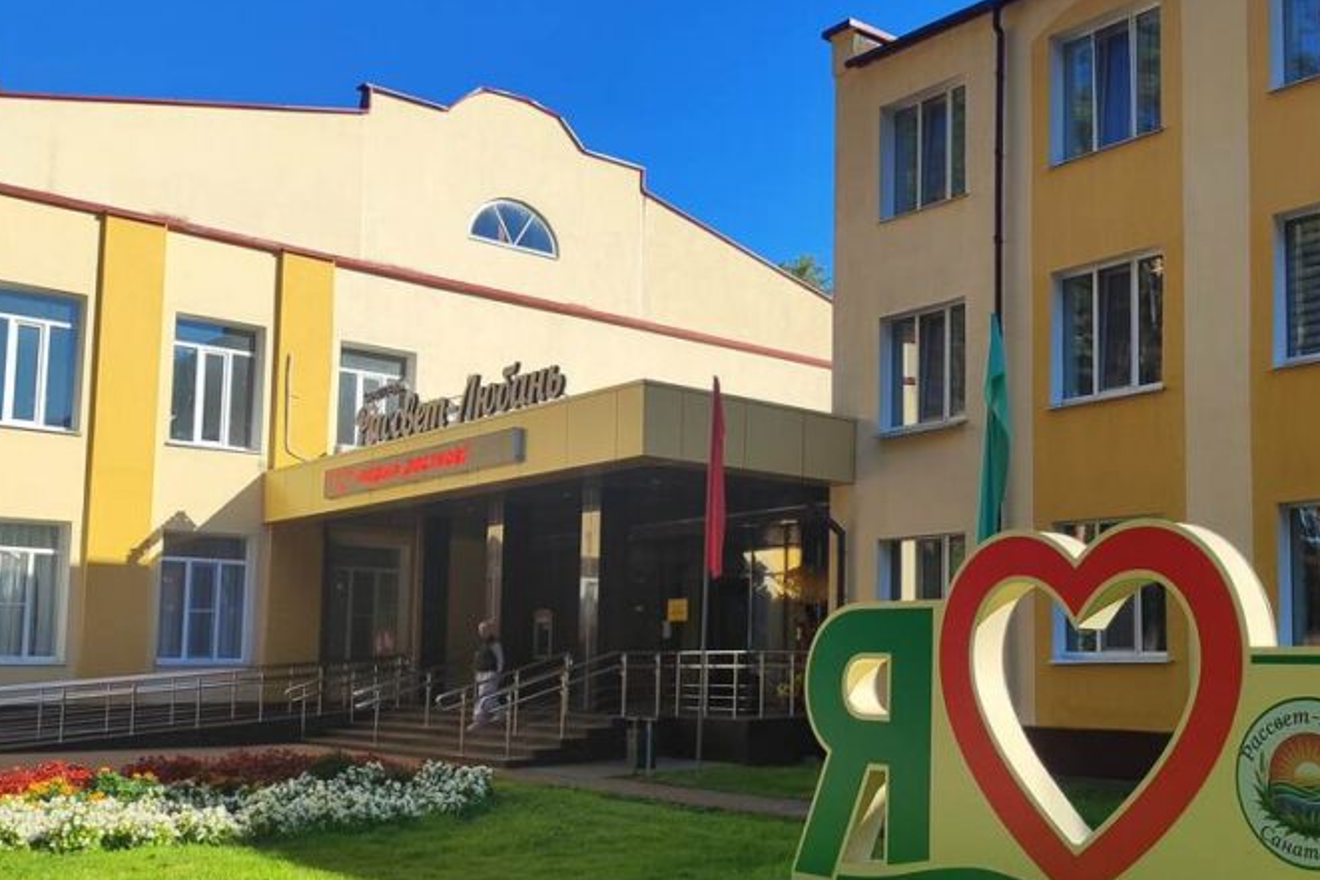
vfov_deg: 35.8
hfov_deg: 50.3
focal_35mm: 37
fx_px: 1356
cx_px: 943
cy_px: 535
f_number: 1.88
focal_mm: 5.59
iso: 50
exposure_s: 1/899
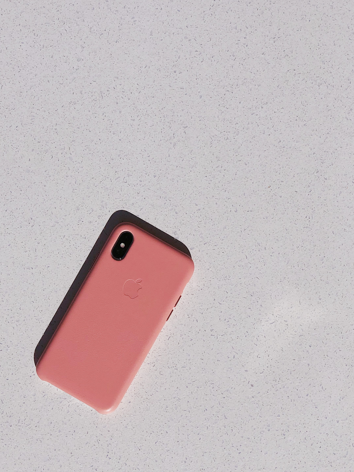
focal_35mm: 73
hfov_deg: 20.1
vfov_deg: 26.6
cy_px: 288
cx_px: 110
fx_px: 995
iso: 16
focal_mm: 6
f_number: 2.4
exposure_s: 1/4367
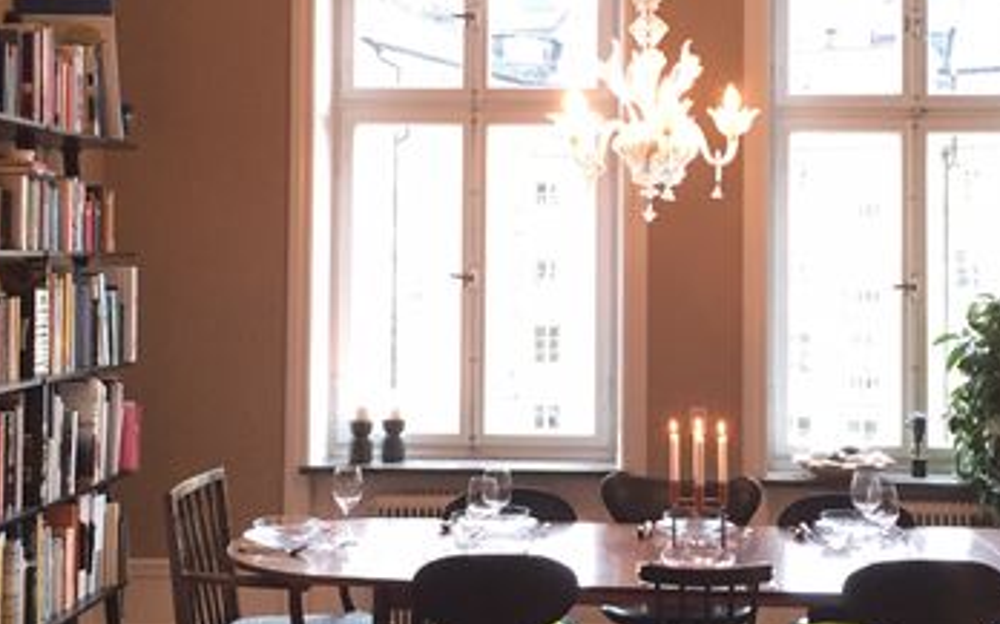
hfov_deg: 38.2
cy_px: 230
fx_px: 1443
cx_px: 549
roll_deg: -1.4
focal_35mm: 53
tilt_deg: +1.4
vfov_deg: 24.3
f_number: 2.2
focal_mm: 4.15
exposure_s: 1/30
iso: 160
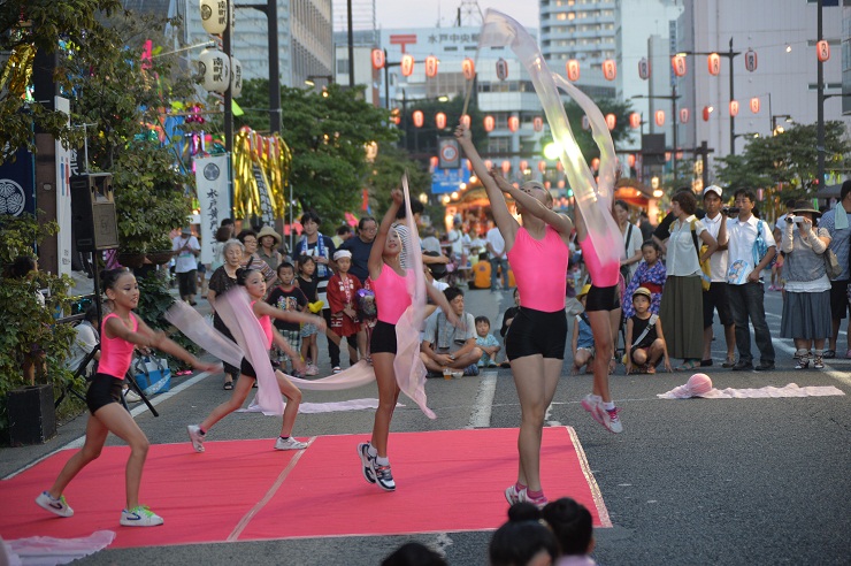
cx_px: 426
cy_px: 283
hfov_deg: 20.8
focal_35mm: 98
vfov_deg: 13.9
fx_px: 2315
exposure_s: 1/100
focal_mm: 98
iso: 900
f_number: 4.5
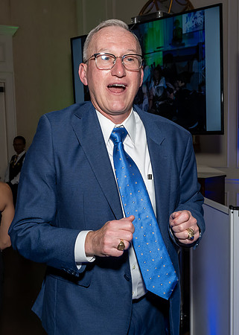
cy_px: 186
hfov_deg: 31.2
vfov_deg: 42.7
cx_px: 132
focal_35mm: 45
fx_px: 428
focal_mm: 17
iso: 1000
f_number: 7.1
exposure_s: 1/250
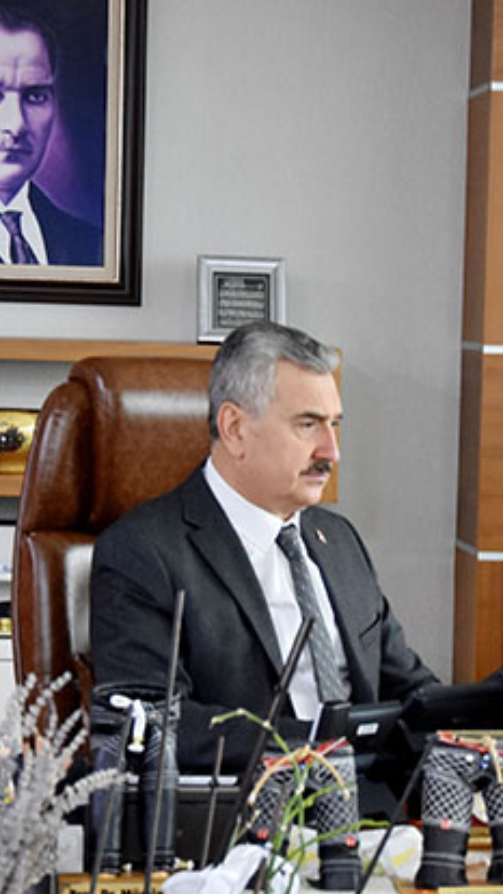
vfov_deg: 16.1
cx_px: 294
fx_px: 3152
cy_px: 444
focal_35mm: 133
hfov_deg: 9.1
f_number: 5
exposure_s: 1/60
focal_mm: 50
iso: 1600
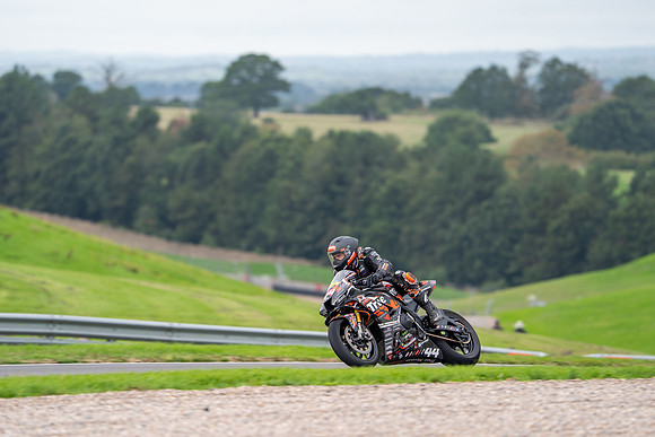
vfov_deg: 3.9
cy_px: 206
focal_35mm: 354
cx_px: 309
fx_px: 6438
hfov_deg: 5.8
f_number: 4.5
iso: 250
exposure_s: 1/500
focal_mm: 335
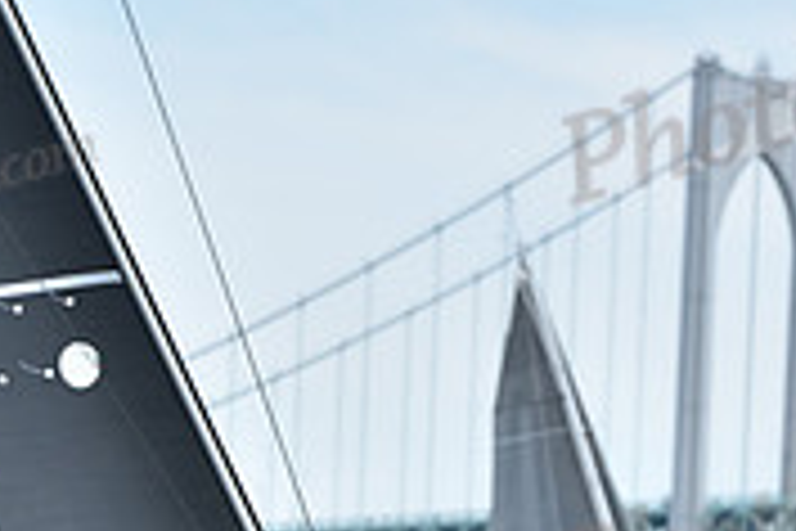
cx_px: 333
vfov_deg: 2.3
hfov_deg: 3.4
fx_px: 13376
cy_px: 799
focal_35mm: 605
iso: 250
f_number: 5.6
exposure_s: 1/1000
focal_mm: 185
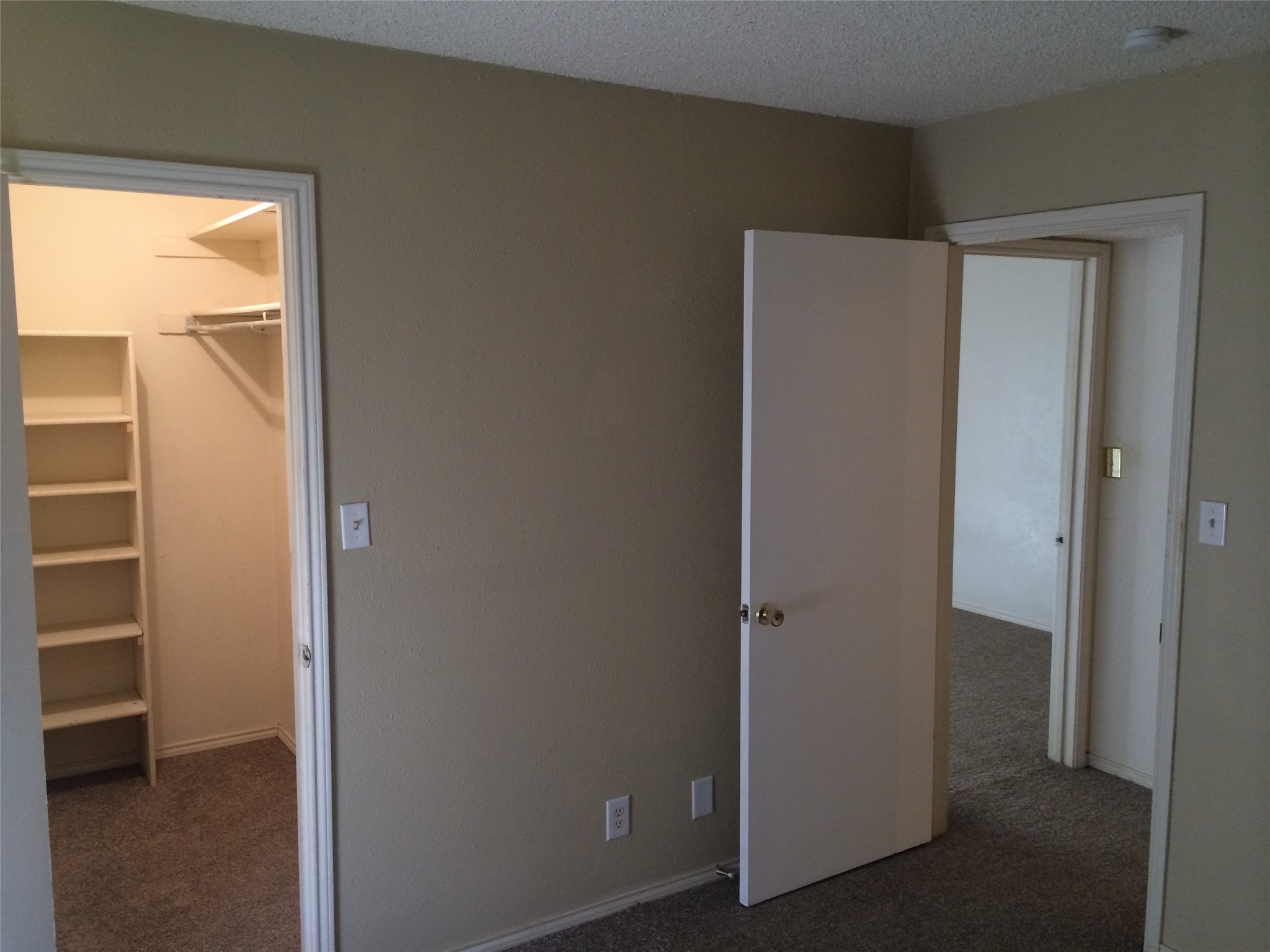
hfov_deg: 60.0
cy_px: 476
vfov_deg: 46.8
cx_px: 635
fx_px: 1101
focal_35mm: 30
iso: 160
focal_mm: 4.12
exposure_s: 1/30
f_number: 2.2
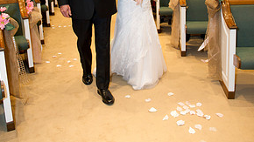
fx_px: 263
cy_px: -11
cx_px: 125
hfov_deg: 51.6
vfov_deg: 27.9
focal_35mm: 39
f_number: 4
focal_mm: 24
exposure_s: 1/80
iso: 1250
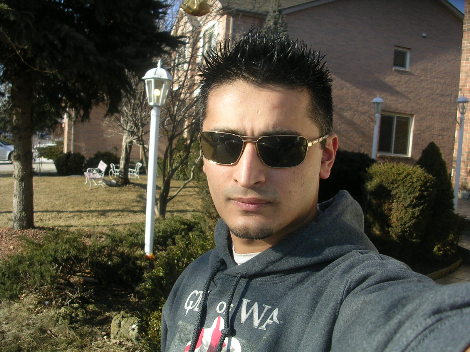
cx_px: 235
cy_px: 176
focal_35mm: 38
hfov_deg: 49.0
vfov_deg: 37.7
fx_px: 516
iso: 50
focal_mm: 5.8
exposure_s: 1/596
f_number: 2.8
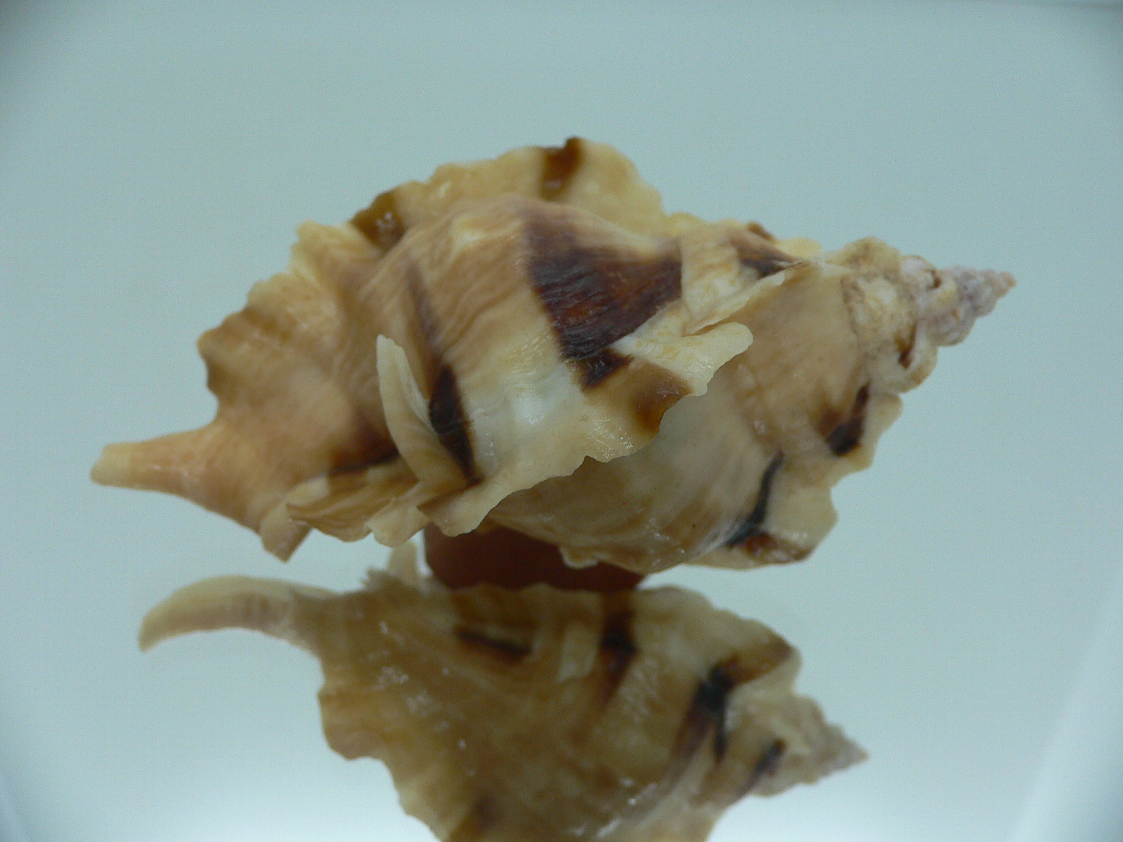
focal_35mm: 35
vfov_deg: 40.7
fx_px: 1135
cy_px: 421
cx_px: 562
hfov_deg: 52.6
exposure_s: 1/60
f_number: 2.8
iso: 100
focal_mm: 4.6
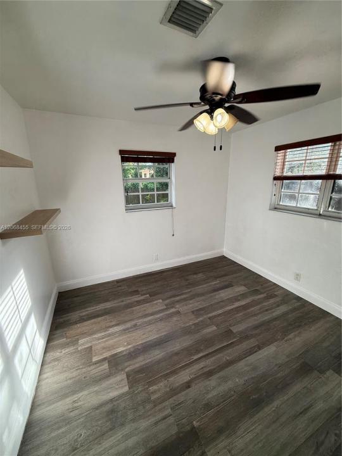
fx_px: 184
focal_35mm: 14
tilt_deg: -14.3
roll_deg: +0.3
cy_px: 228
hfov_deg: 85.7
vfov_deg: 102.1
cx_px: 171
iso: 100
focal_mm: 2.22
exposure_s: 1/120
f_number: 2.2
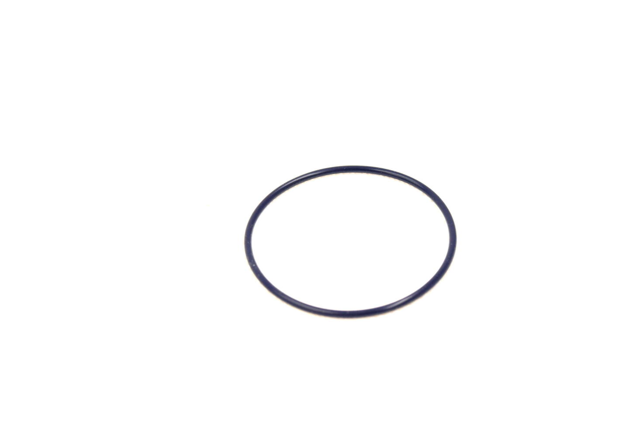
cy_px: 210
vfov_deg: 22.7
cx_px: 314
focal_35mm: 60
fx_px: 1049
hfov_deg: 33.4
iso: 400
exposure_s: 1/160
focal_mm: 40
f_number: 6.3
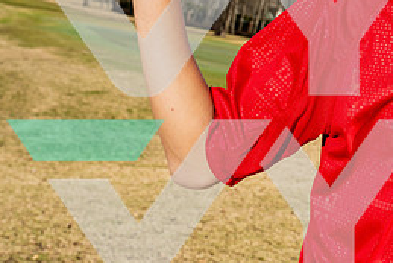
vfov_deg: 16.2
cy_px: 16
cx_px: 398
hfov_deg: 23.4
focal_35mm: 83
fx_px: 907
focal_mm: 37
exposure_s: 1/250
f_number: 8
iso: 100
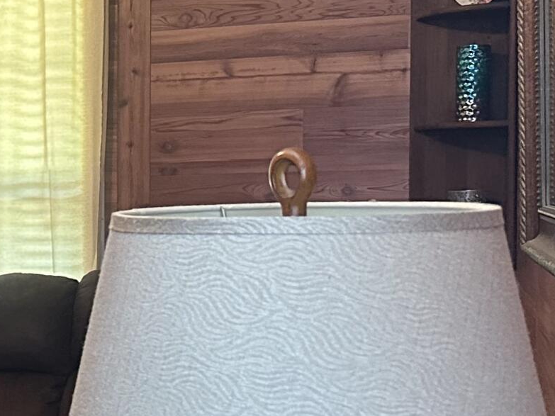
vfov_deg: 16.0
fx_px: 1475
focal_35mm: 92
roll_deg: +0.7
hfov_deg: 18.9
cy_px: 280
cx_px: -259
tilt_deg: -3.0
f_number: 1.78
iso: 500
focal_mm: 6.86
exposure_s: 1/60
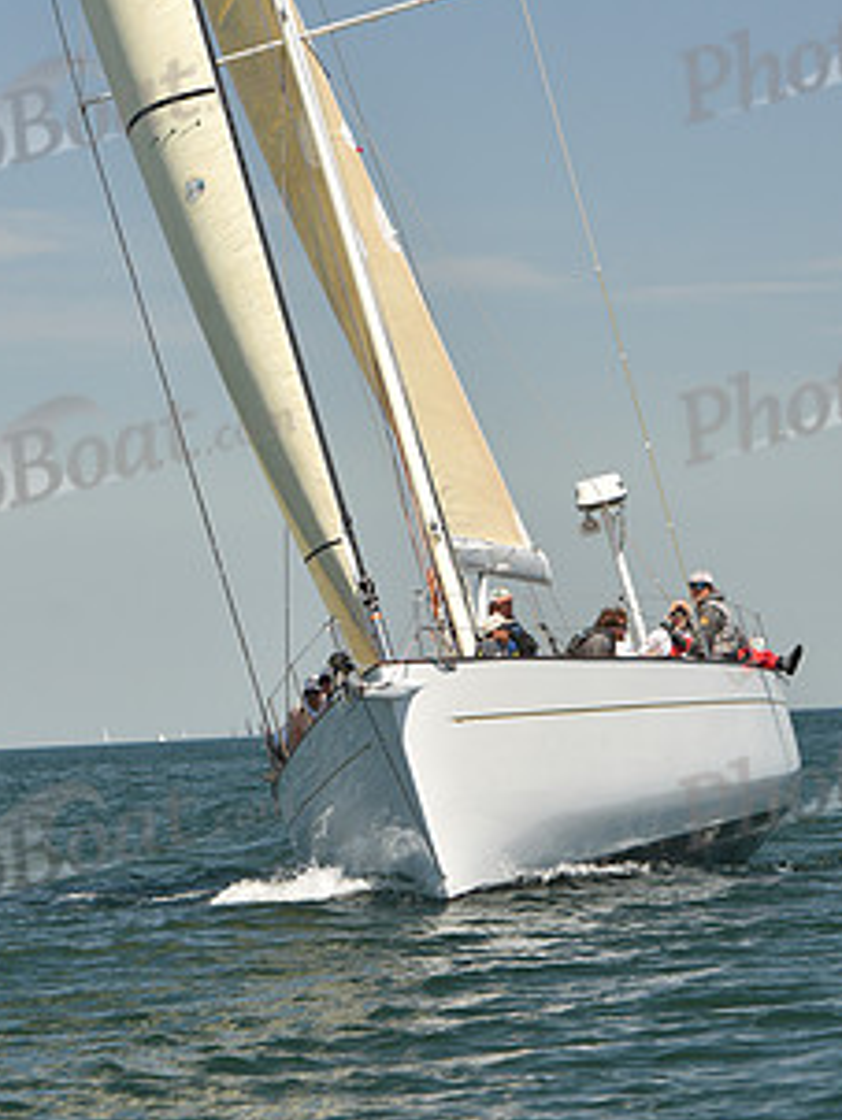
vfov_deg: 8.2
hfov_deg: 6.2
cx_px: 490
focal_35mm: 240
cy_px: 614
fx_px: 7773
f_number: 5.6
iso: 250
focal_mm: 130
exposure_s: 1/640
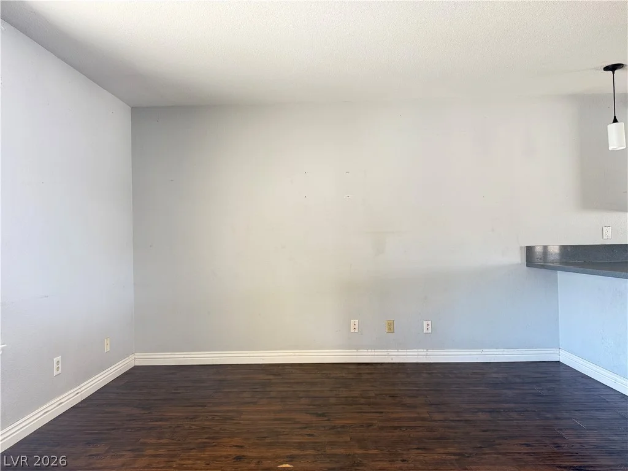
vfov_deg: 56.8
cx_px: 314
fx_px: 435
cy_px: 236
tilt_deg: +0.2
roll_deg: +0.6
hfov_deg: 71.6
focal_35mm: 24
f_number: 1.78
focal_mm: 6.76
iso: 200
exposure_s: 1/60
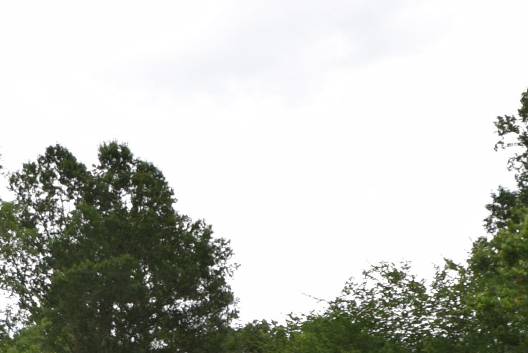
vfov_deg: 11.2
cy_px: 595
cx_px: 25
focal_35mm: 116
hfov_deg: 17.3
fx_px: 1702
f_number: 8
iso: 100
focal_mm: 18
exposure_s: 1/160
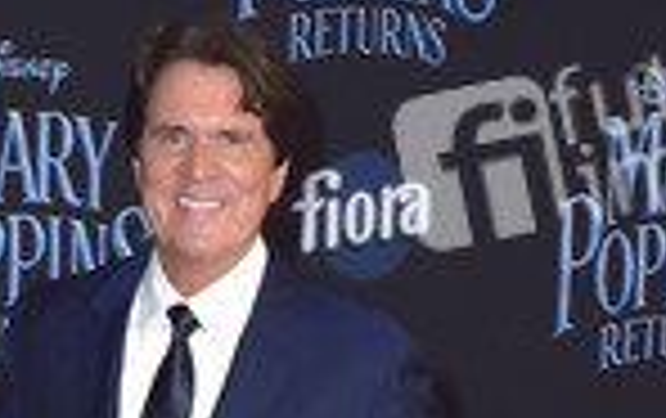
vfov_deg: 8.2
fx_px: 2799
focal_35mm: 154
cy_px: 818
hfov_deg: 13.5
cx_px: 218
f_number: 6.3
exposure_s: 1/250
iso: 400
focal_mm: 56
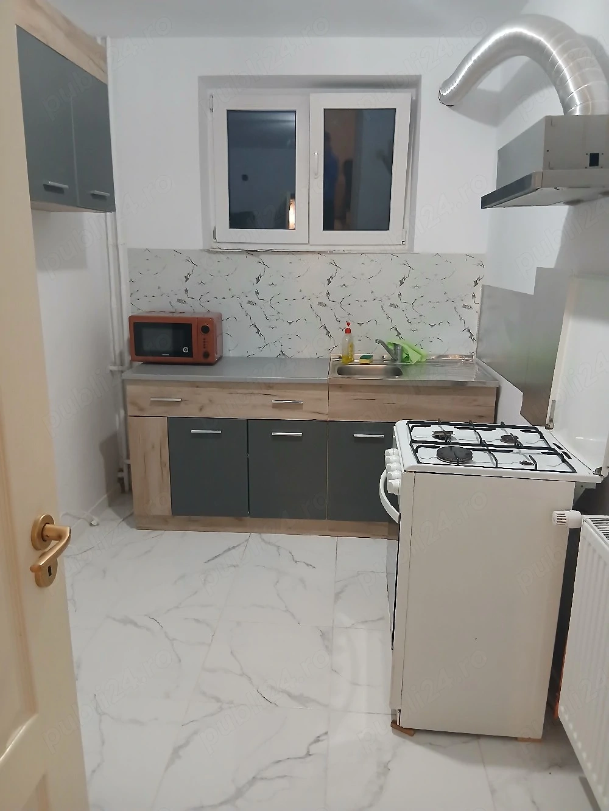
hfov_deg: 53.1
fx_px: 610
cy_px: 406
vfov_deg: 67.3
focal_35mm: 26
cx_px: 304
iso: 400
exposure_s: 1/25.1
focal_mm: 3.98
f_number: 1.8
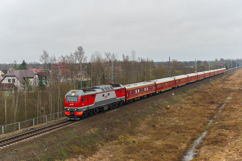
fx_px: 336
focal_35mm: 50
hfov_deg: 39.6
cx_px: 121
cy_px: 80
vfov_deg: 27.0
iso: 800
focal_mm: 50
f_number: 5.6
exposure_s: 1/400
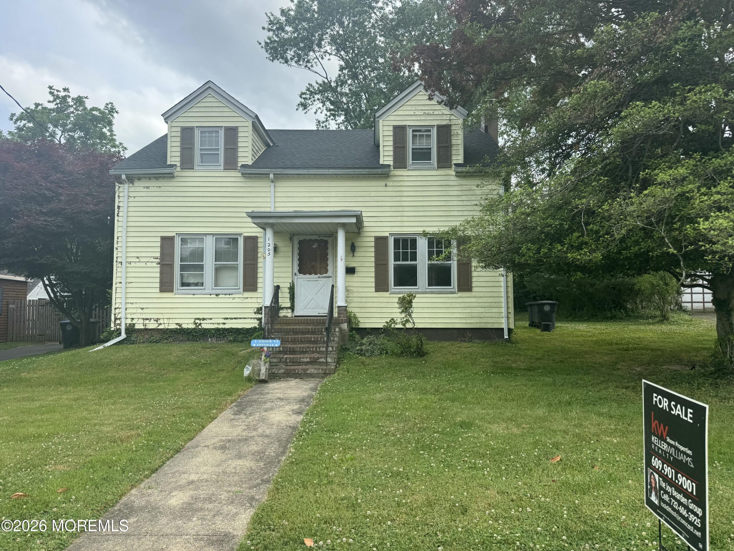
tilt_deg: +2.5
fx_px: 509
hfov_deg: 71.6
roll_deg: -0.9
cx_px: 367
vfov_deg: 56.8
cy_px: 276
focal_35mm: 24
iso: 80
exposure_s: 1/1456
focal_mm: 6.76
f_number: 1.78
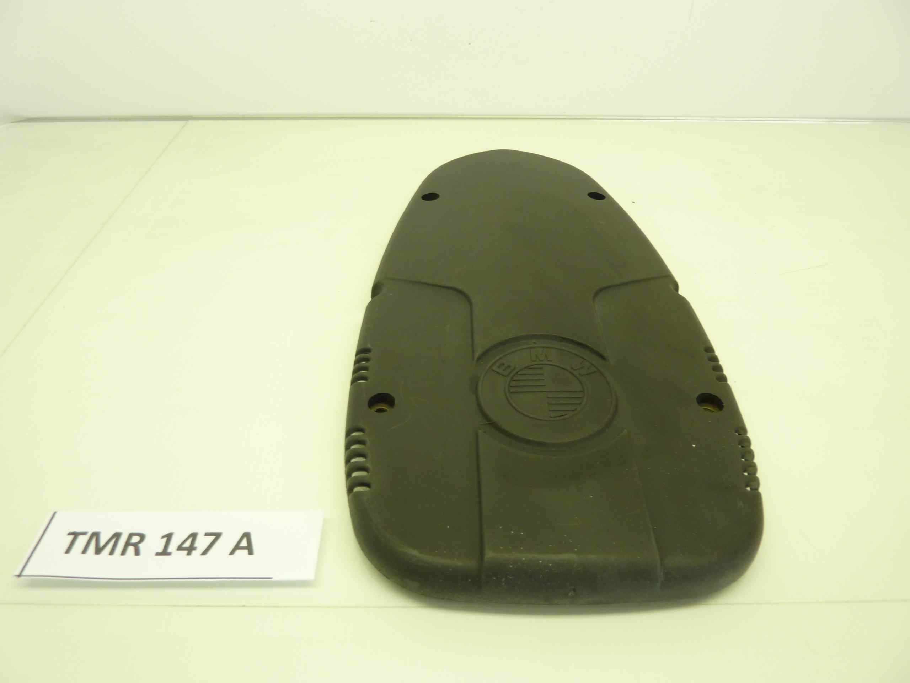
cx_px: 455
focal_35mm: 25
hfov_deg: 69.4
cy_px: 342
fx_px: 657
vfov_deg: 54.9
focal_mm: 4.1
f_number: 3.3
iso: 80
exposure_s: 1/25
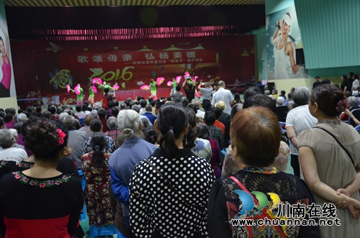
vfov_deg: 39.8
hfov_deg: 57.3
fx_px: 329
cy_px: 119
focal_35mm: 33
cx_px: 180
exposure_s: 1/50
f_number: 3.8
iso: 1600
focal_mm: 22
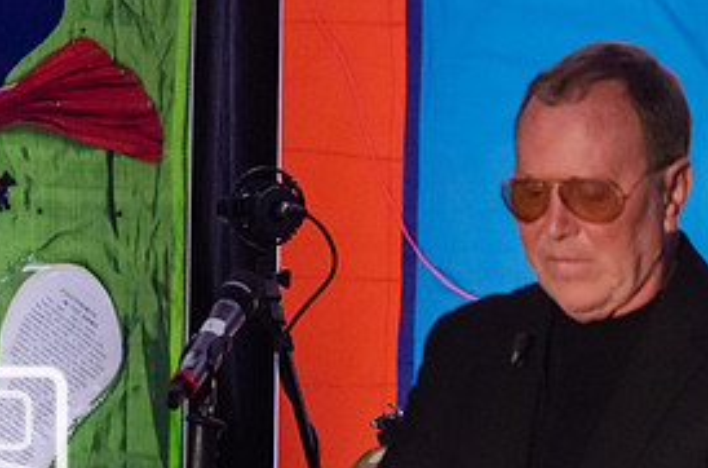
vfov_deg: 1.7
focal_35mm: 827
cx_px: 486
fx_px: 16218
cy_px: 388
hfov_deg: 2.5
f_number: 5.6
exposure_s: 1/80
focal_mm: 260
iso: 3200
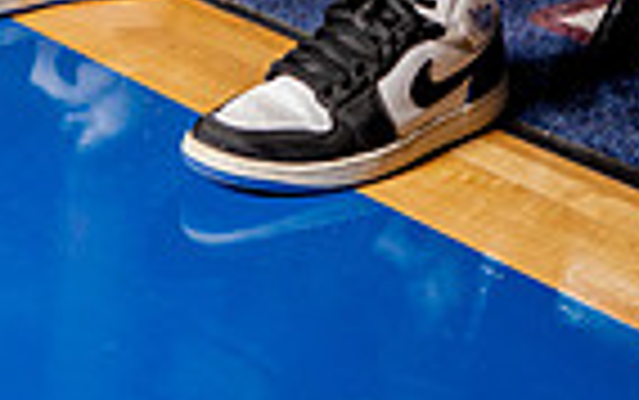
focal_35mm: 113
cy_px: -562
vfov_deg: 10.1
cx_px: 369
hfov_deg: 18.4
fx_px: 1969
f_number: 6.3
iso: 320
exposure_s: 1/250
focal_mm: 35
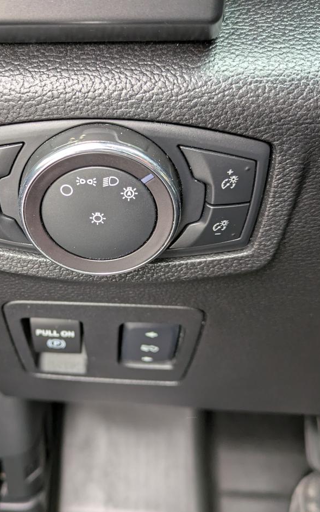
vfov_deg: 54.0
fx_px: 502
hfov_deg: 34.7
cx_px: 83
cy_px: 259
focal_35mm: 36
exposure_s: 1/25
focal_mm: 5.43
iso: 139
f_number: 1.89
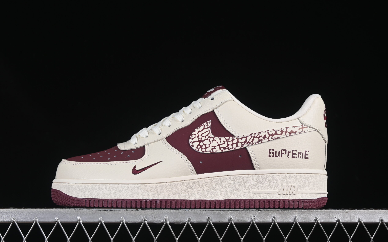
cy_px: 127
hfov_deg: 26.8
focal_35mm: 77
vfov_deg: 16.9
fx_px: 814
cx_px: 193
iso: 160
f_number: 8
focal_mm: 50
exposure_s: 1/80
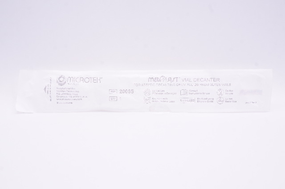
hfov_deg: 42.4
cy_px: 94
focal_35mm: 46
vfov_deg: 28.9
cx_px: 142
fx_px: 368
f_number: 11
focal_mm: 31
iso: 400
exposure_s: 1/20
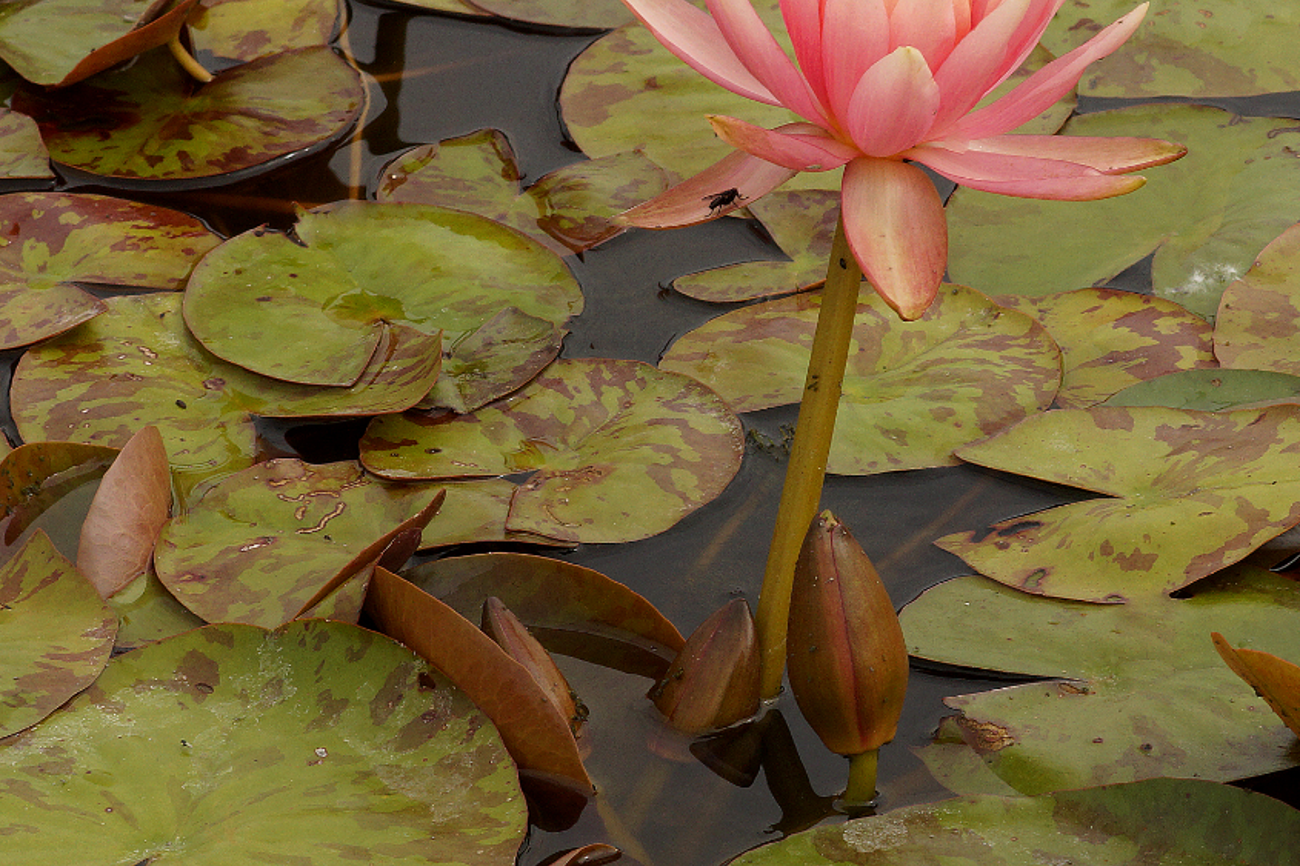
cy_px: 317
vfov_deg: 6.4
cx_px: 822
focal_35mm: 213
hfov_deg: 9.7
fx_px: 7690
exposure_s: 1/160
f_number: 13
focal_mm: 100
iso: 250
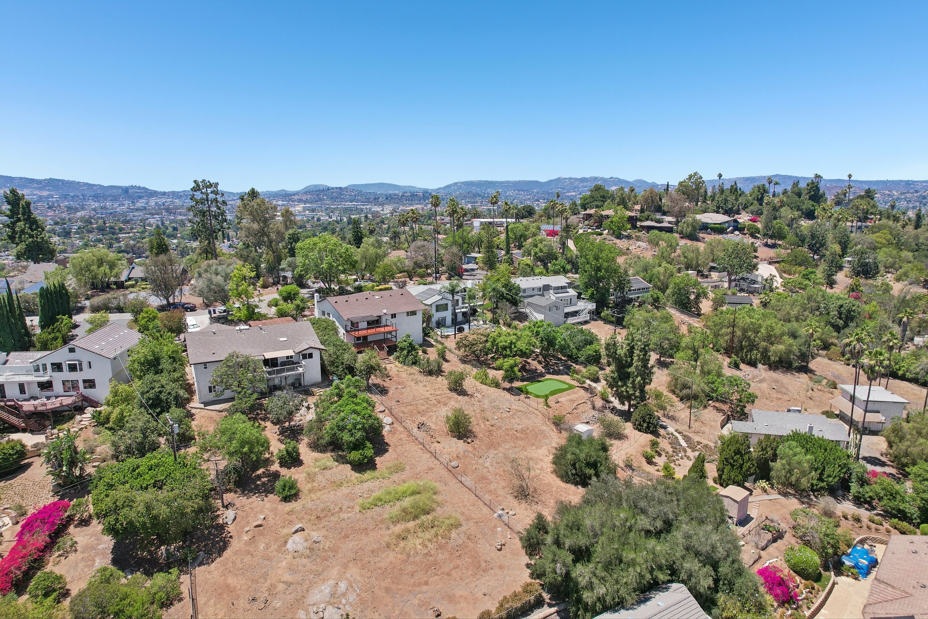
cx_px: 464
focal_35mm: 22
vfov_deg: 57.2
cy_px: 310
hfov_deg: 78.6
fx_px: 567
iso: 110
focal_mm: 8.4
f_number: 2.8
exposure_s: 1/1600
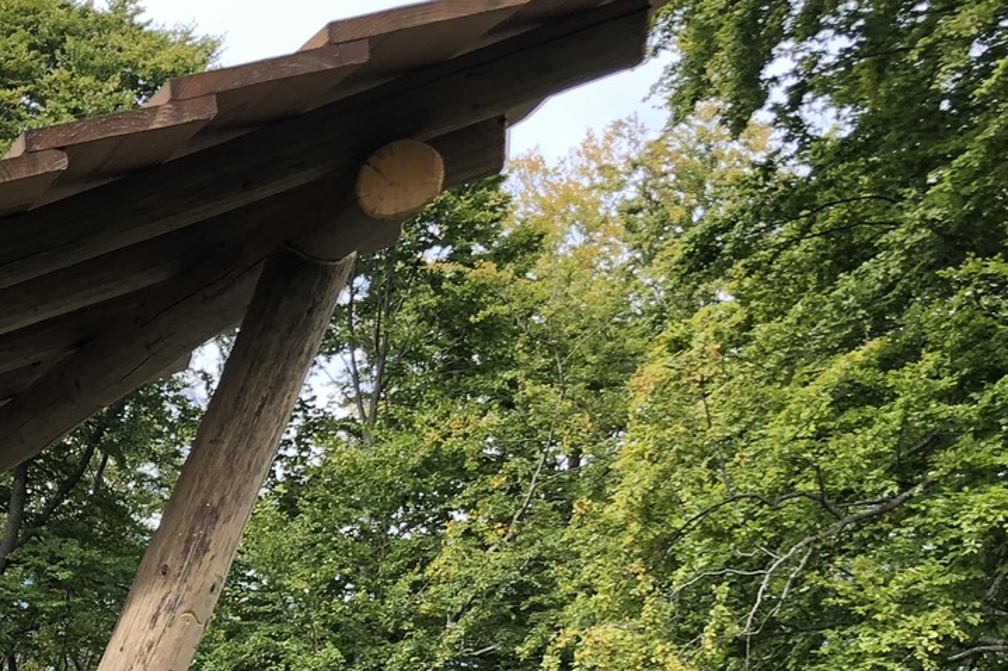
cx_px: 39
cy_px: 794
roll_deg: +3.5
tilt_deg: +1.2
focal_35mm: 83
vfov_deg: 15.8
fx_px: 2323
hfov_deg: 23.6
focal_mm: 3.99
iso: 20
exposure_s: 1/197
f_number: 1.8
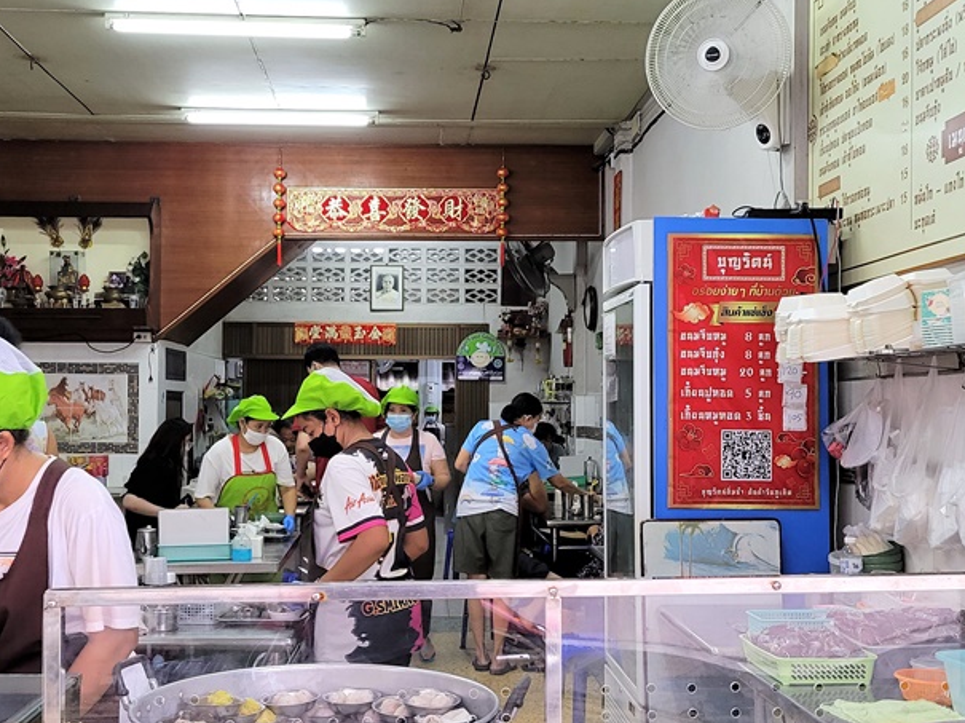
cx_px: 450
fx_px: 1198
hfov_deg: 43.8
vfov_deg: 33.6
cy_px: 377
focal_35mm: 43
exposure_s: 1/100
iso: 250
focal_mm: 5.4
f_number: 1.8
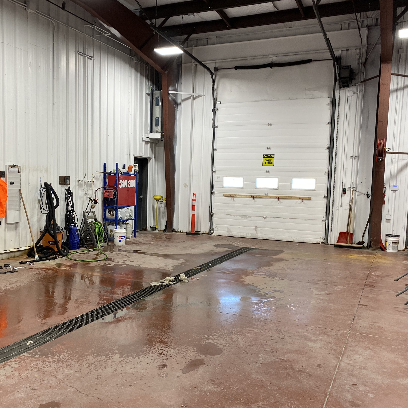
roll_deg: -0.8
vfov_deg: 48.4
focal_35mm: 34
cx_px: 163
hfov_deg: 48.2
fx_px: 453
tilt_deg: -6.1
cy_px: 222
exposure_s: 1/120
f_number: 1.8
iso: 100
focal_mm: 4.25
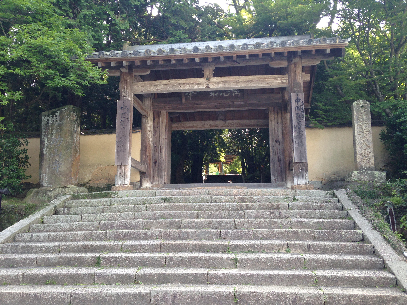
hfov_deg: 55.4
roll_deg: -1.4
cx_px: 204
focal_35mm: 33
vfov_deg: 42.9
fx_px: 388
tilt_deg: +11.6
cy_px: 152
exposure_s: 1/120
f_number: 2.4
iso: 50
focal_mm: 4.12
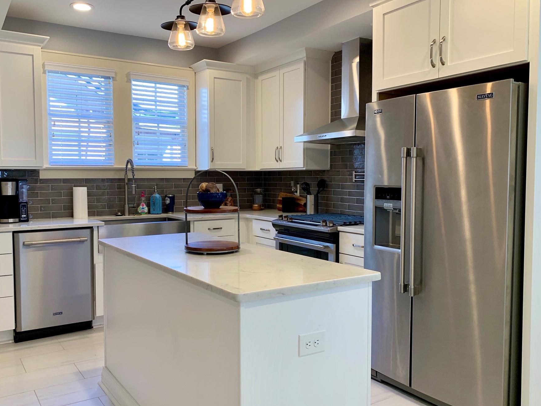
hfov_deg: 59.8
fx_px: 469
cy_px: 202
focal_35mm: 30
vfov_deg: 46.8
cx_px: 236
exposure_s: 1/120
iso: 80
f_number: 1.8
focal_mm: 4.25
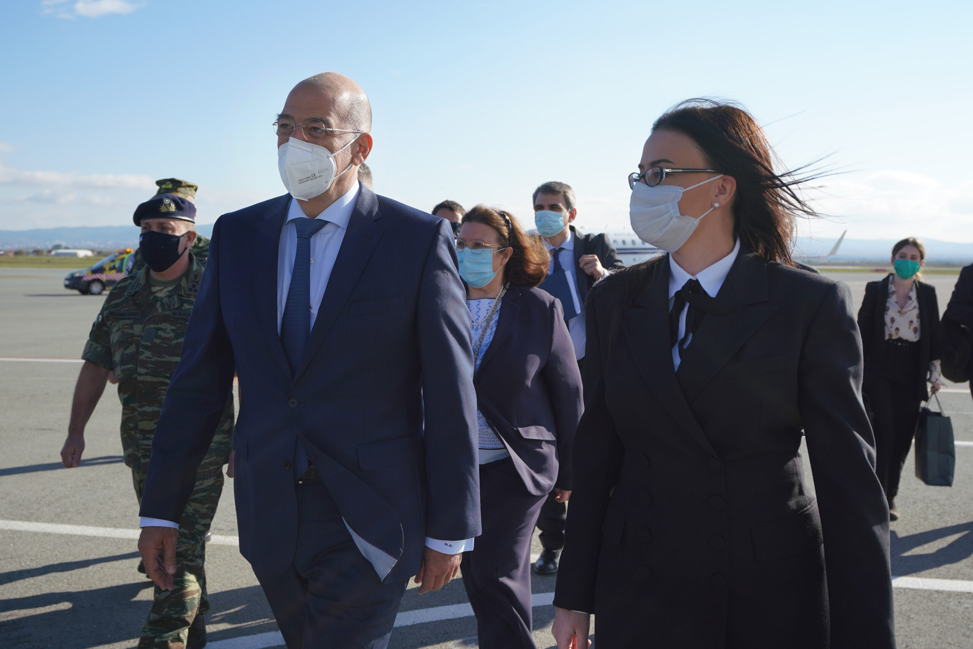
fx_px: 784
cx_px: 486
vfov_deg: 45.0
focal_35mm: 29
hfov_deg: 63.7
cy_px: 324
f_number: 4.5
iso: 100
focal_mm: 29
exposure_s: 1/500
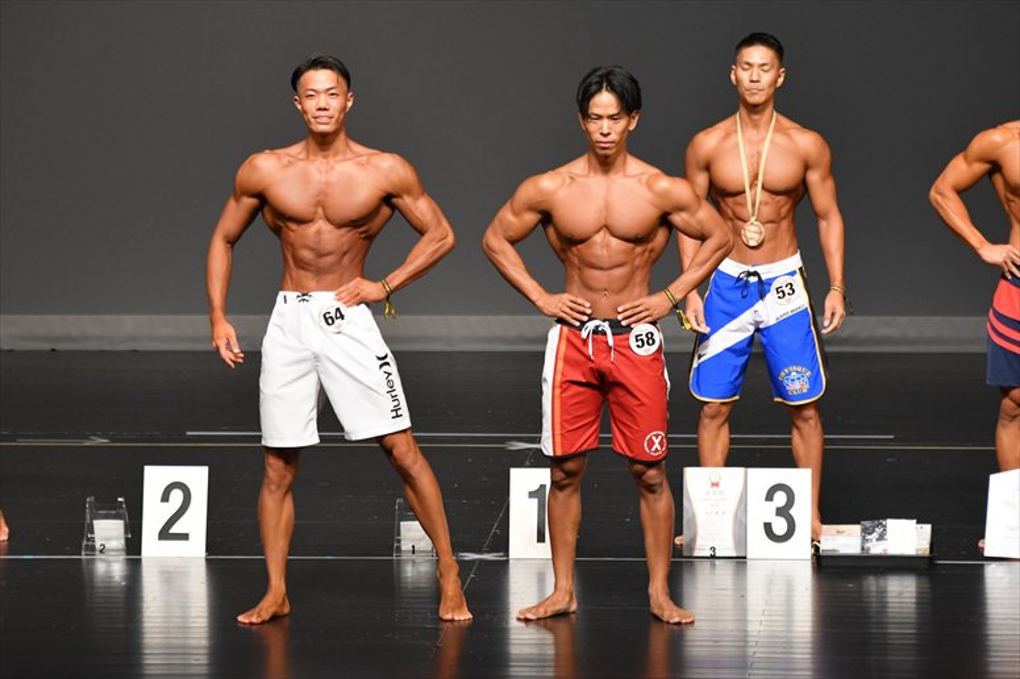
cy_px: 340
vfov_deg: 4.6
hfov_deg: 6.9
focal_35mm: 300
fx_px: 8496
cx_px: 510
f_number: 5.6
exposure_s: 1/400
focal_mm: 200
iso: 2500
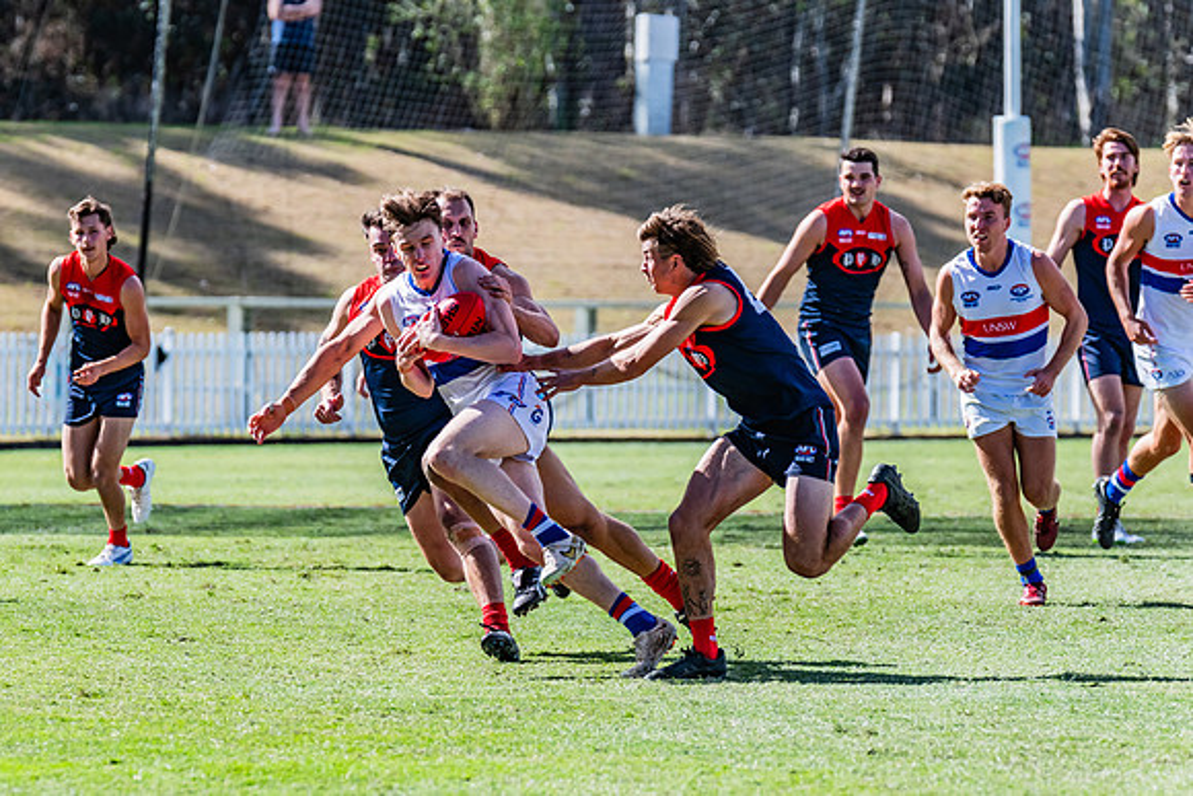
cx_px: 506
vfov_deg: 4.1
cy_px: 458
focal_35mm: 334
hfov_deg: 6.2
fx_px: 11070
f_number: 6.3
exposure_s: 1/2000
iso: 800
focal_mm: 290
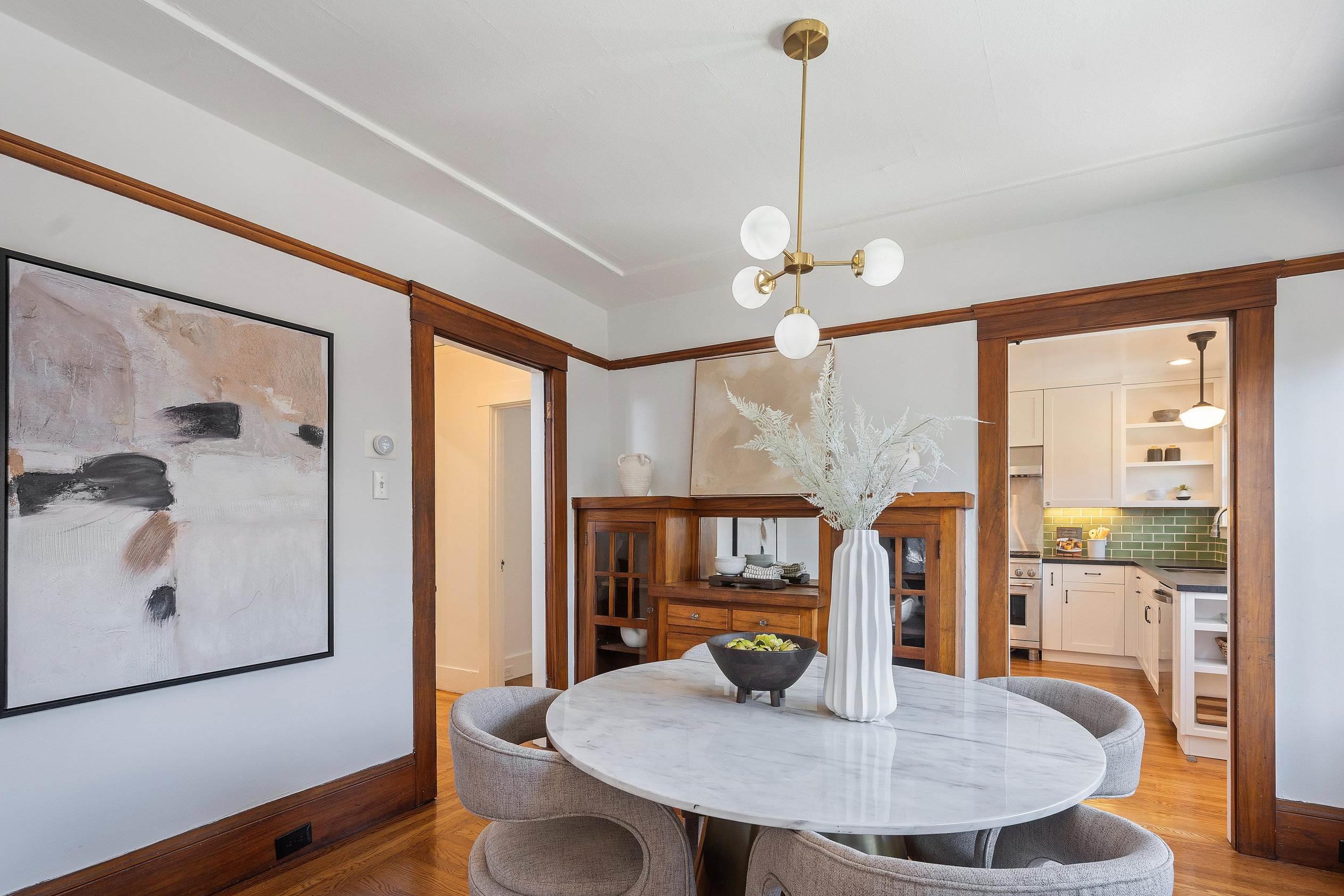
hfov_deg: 93.3
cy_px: 460
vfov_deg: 70.4
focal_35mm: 17
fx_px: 635
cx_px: 664
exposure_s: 1/5
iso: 125
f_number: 8
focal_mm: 14
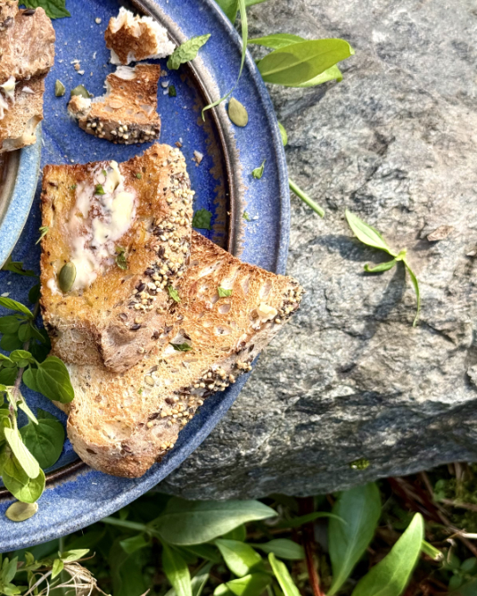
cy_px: 300
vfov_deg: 30.0
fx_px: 1112
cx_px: 90
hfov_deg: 23.8
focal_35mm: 63
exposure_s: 1/527
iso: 64
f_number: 1.8
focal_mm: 6.8
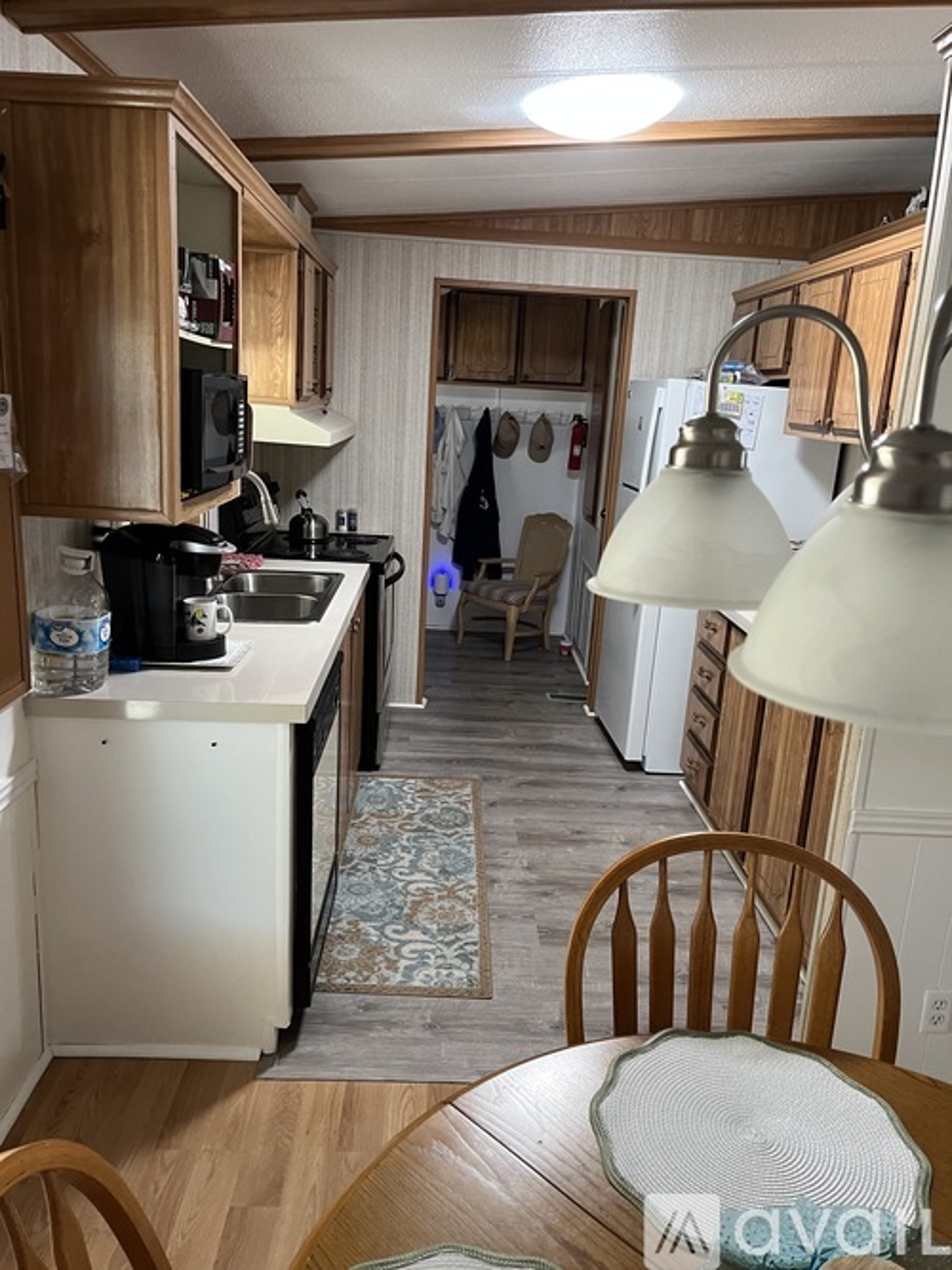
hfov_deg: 53.0
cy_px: 635
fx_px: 954
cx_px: 476
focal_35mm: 26
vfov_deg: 67.3
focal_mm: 5.1
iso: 160
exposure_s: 1/60
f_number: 1.6
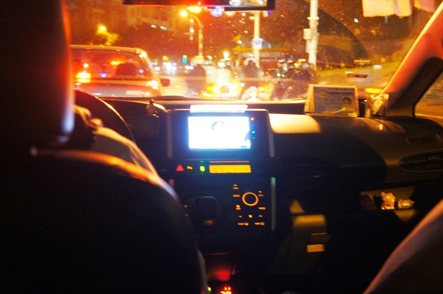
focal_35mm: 45
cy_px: 147
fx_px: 553
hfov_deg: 43.7
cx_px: 222
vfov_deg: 29.8
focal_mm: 30
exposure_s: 1/5
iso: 1600
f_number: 4
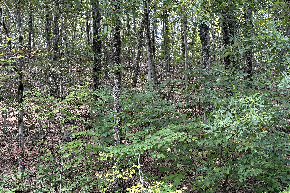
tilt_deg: +8.1
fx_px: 403
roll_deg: +5.2
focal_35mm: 50
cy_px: 87
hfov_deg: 39.6
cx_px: 145
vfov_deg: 27.0
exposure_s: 1/172
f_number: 1.78
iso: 100
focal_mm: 6.86
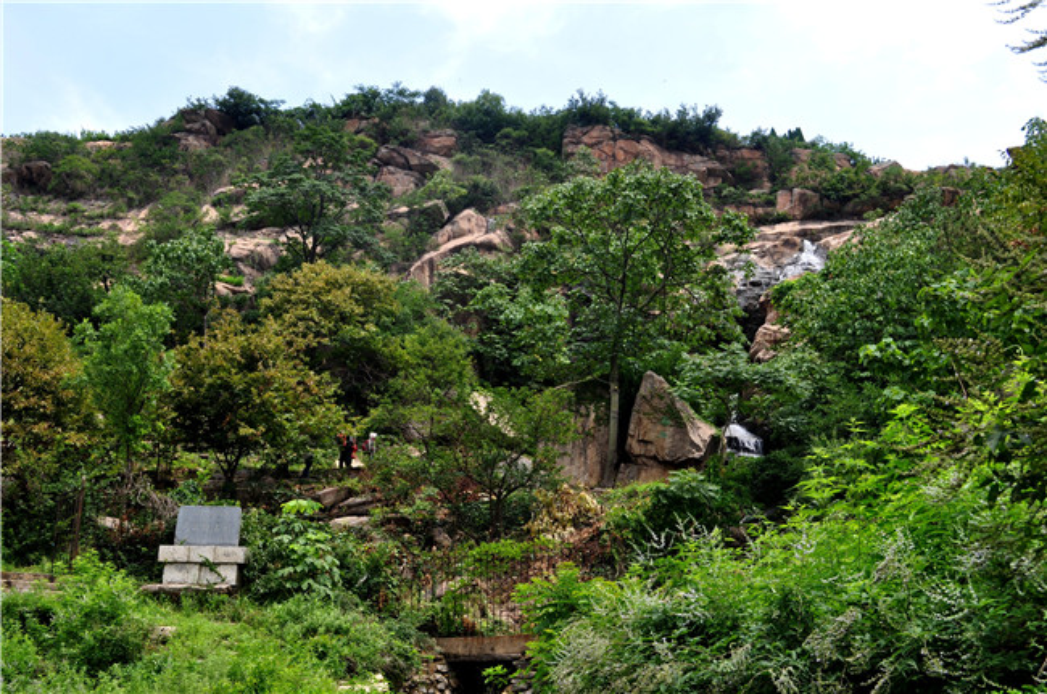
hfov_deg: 53.2
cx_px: 524
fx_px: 1045
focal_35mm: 36
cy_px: 347
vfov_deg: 36.7
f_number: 10
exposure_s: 1/200
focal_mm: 24
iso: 200
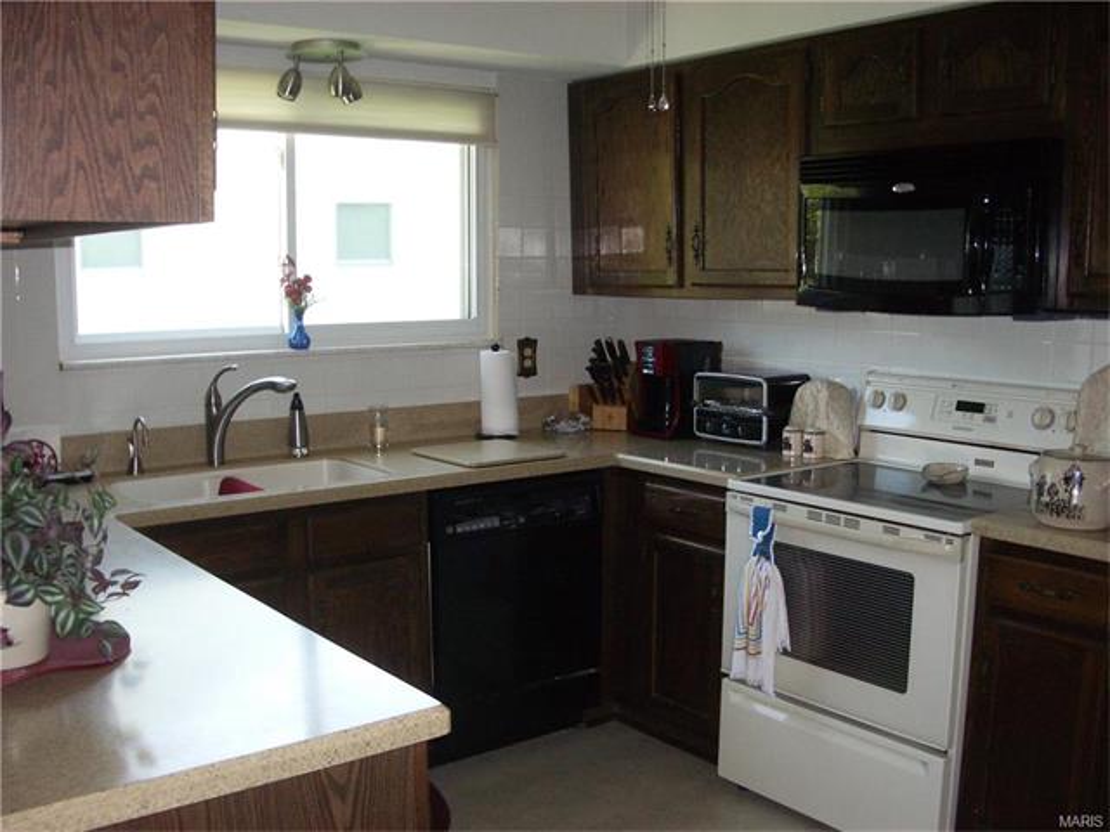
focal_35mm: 35
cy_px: 416
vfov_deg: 40.7
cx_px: 555
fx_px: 1122
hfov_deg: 52.6
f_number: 2.6
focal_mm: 5.8
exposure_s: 1/60
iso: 200
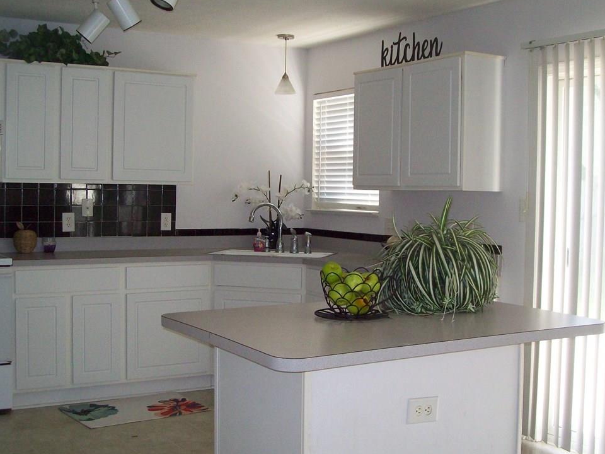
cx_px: 312
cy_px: 227
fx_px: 839
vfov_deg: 30.3
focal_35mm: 48
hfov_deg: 39.7
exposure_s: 1/73.6
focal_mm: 7.6
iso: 200
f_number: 3
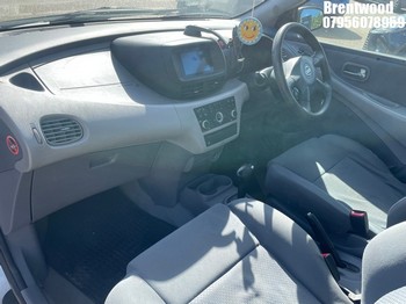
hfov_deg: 67.3
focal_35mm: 26
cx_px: 203
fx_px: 305
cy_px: 152
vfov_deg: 53.0
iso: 32
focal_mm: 4.2
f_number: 1.6
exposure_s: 1/694
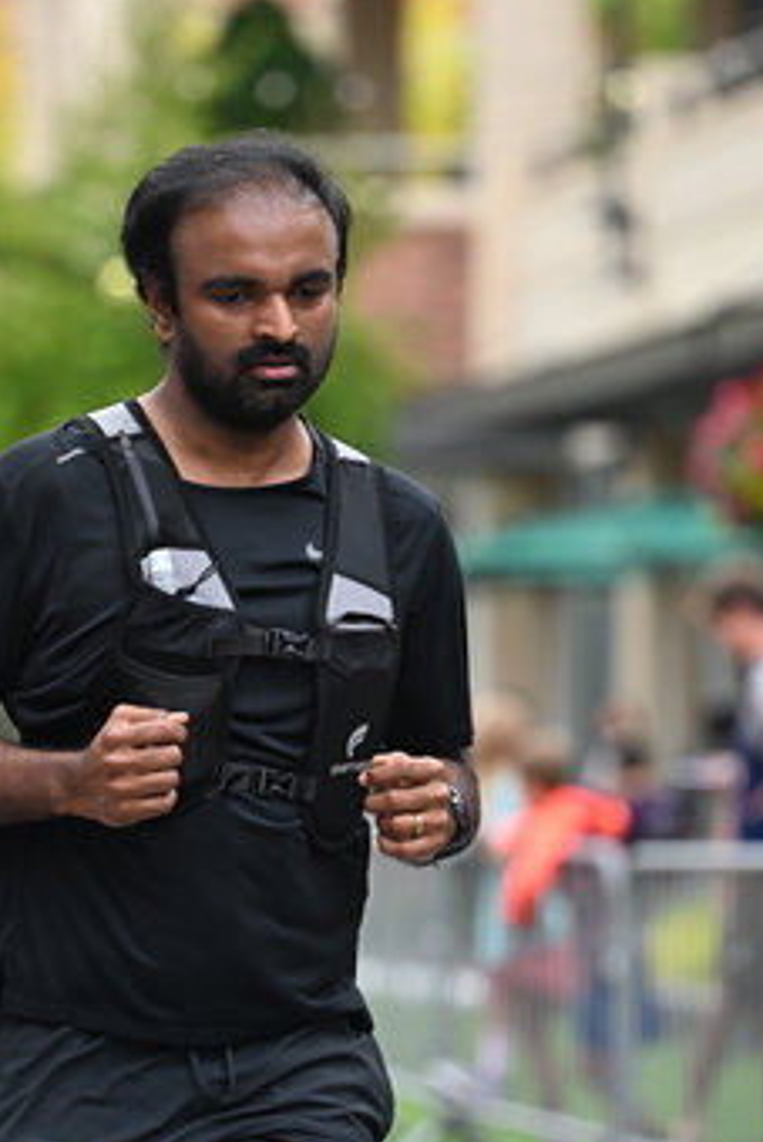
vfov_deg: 10.2
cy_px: 584
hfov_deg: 6.8
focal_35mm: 202
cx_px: 237
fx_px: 6415
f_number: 2.8
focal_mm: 125
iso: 640
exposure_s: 1/2000
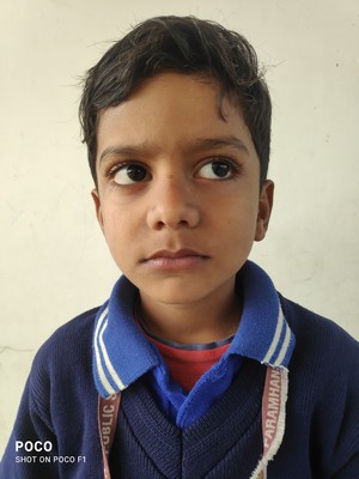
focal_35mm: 20
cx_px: 180
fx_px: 277
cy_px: 240
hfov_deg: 66.0
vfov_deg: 81.7
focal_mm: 3.94
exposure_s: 1/123
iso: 100
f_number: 1.9
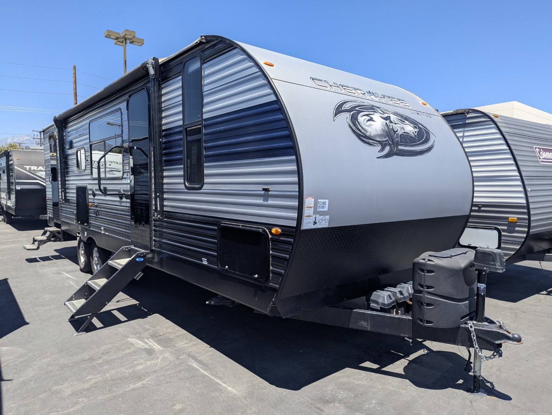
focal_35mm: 24
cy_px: 208
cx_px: 276
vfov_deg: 56.9
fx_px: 383
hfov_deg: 71.5
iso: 47
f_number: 1.85
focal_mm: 6.81
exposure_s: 1/1332
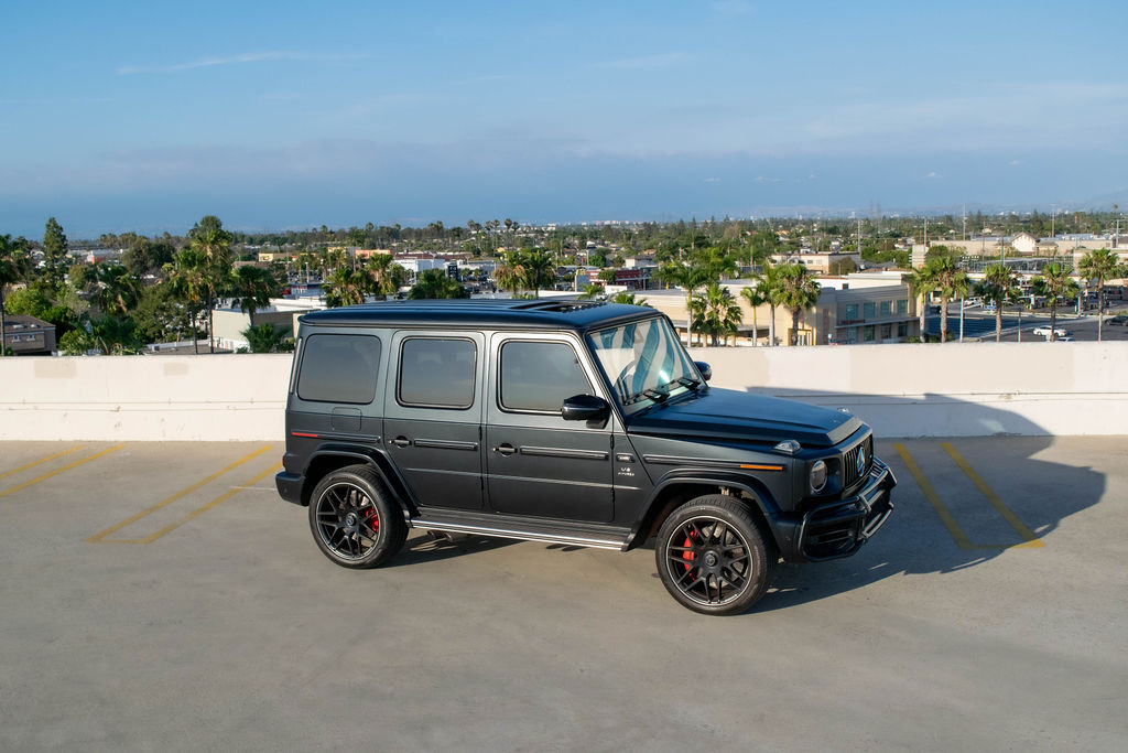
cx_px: 564
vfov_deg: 34.5
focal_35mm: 39
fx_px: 1212
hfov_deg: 49.9
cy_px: 376
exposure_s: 1/2000
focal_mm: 24
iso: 400
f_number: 7.1
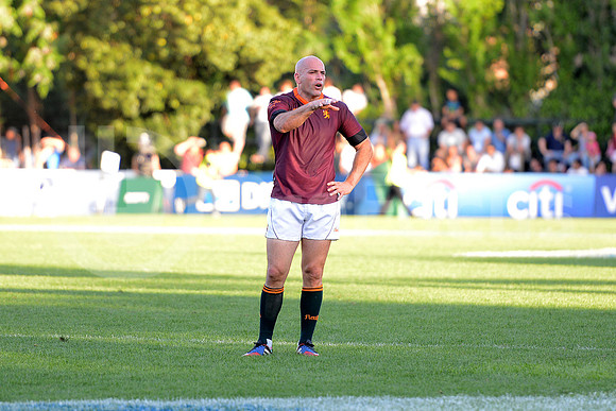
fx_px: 3337
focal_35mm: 195
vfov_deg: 7.0
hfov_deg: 10.5
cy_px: 206
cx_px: 308
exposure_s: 1/500
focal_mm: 195
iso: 640
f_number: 2.8
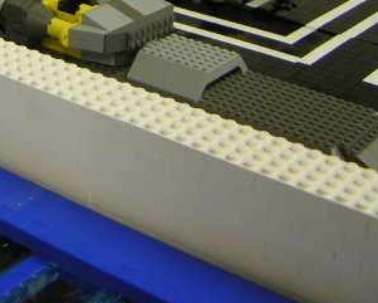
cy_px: 30
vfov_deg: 18.2
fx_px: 929
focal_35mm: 83
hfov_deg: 22.5
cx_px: 43
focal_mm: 5.3
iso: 100
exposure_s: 1/10
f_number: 2.9
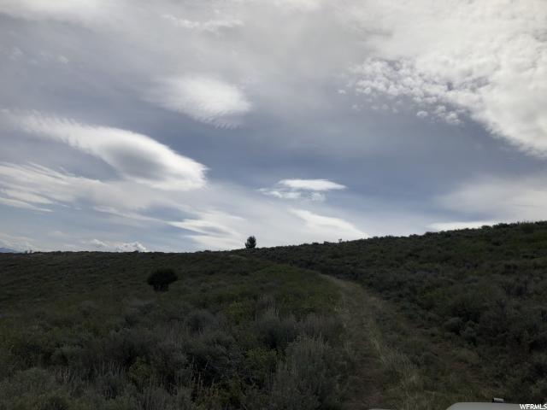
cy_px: 205
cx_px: 274
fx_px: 442
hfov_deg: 63.4
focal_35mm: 28
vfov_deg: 49.7
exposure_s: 1/9615
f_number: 1.8
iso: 20
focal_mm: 3.99
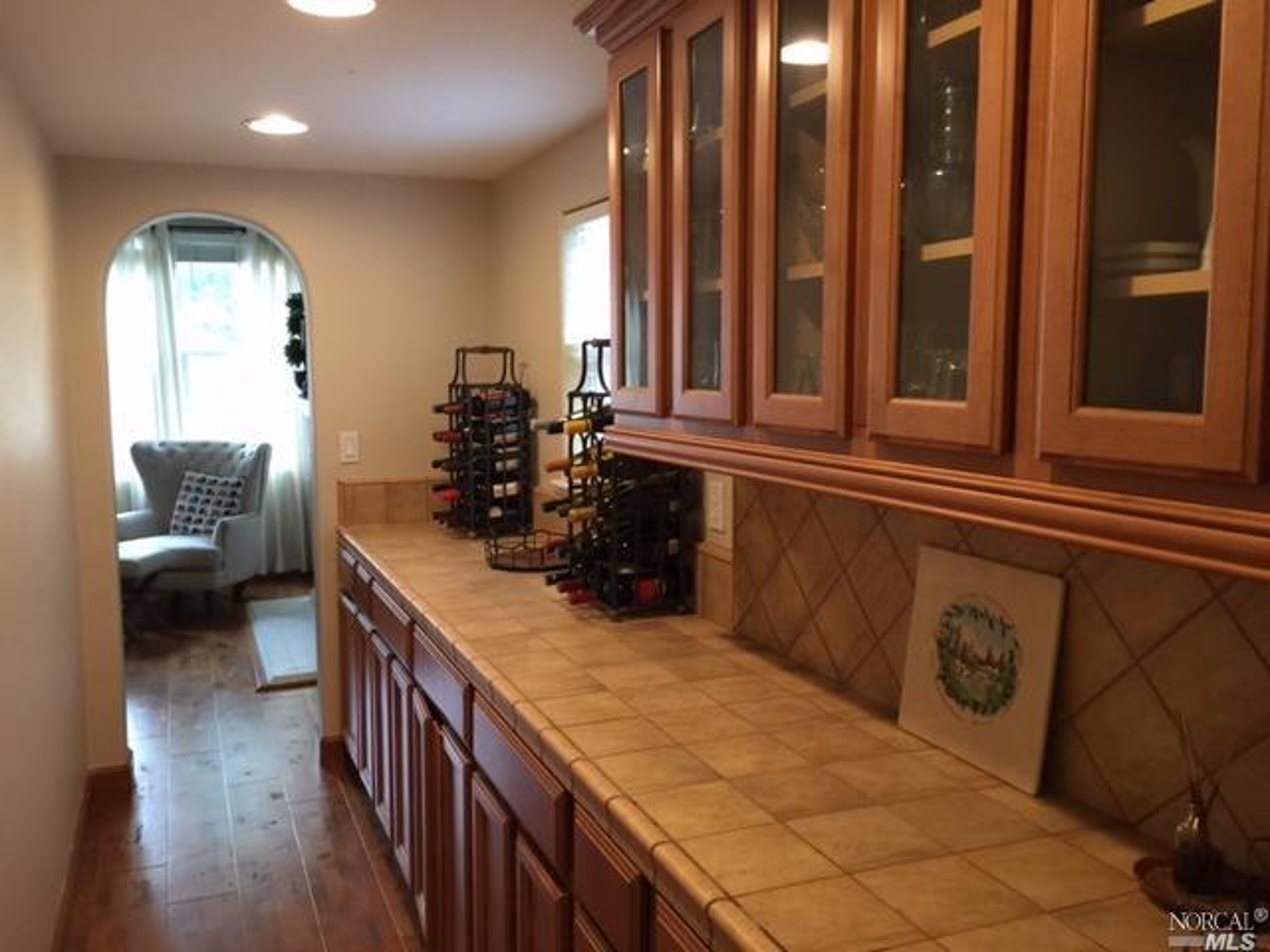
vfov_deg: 48.2
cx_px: 635
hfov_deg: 61.7
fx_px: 1064
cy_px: 476
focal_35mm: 29
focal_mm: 4.15
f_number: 2.2
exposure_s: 1/15
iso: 40
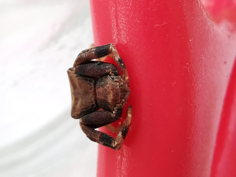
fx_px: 293
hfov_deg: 43.8
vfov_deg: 33.6
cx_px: 118
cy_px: 88
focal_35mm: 43
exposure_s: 1/33.3
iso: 250
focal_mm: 2.26
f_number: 2.2
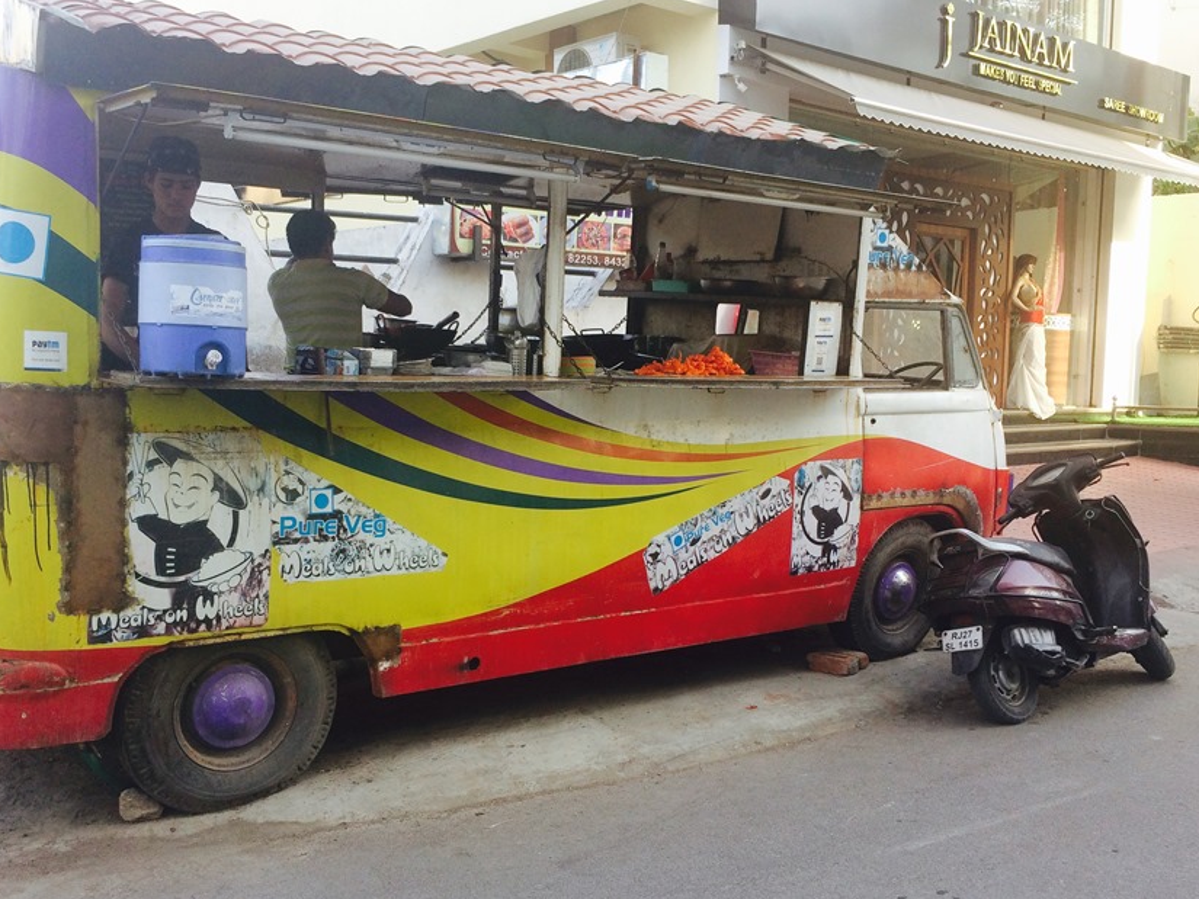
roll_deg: +0.1
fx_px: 1247
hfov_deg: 51.3
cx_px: 571
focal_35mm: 36
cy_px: 508
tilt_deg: -8.2
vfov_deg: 39.6
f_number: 2.2
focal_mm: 4.15
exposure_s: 1/140
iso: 32
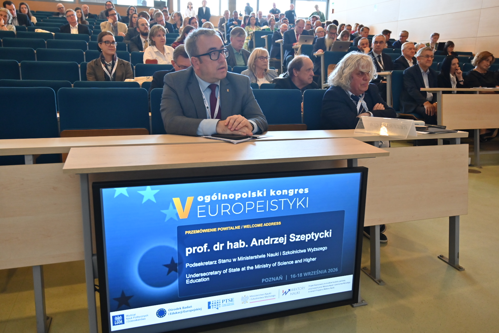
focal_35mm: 29
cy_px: 166
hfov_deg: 63.7
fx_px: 402
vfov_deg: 45.0
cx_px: 250
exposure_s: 1/160
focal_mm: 29
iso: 2200
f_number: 4
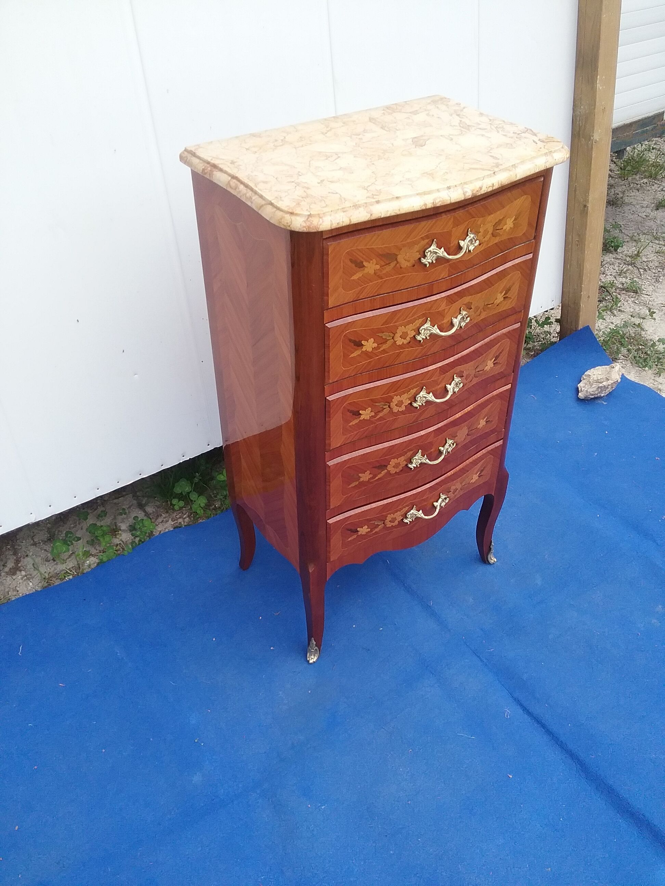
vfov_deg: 58.4
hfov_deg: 45.4
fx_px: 794
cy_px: 443
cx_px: 332
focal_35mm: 31
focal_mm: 3.3
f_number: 2.2
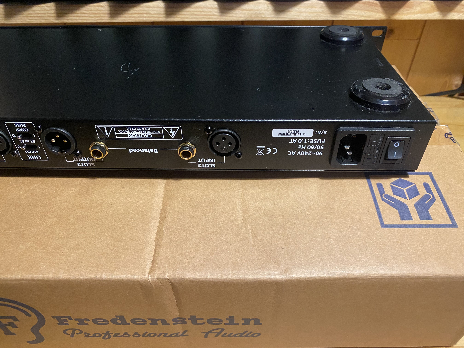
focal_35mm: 26
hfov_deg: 67.3
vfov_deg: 53.1
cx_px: 232
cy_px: 174
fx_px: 349
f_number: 1.8
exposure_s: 1/50
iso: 200
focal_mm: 4.25
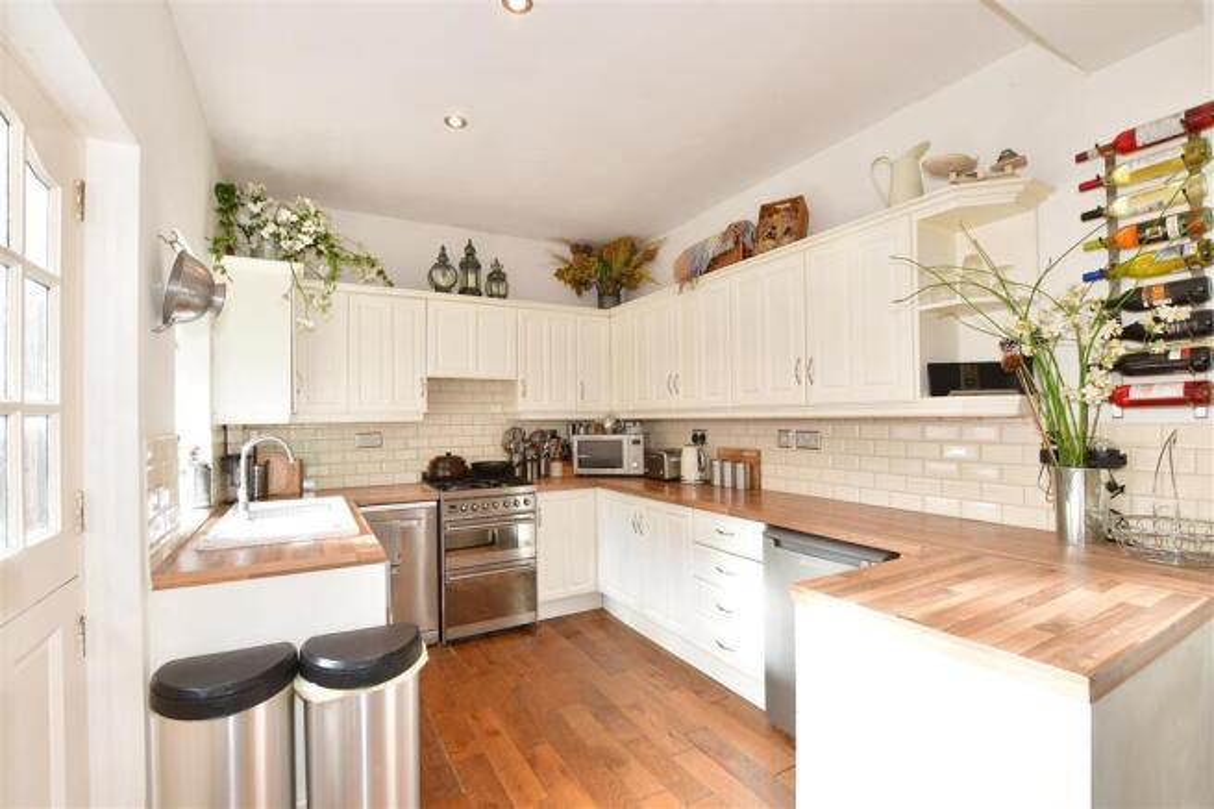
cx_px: 607
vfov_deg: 77.3
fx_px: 506
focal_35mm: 15
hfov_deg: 100.4
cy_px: 404
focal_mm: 10
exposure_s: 1/5
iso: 200
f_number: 8
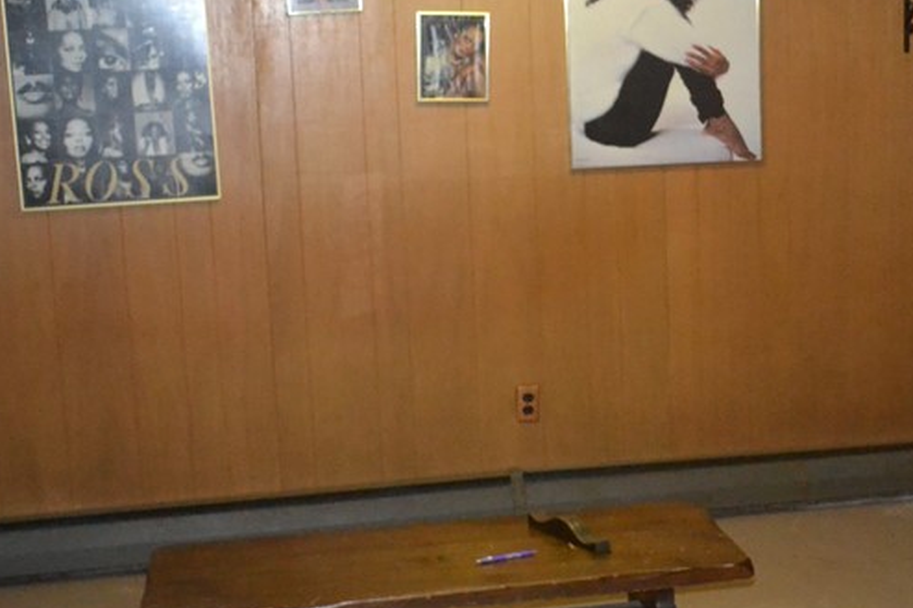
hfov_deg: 29.9
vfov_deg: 20.6
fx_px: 1673
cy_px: 327
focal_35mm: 66
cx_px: 717
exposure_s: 1/60
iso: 3200
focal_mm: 20
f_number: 3.8
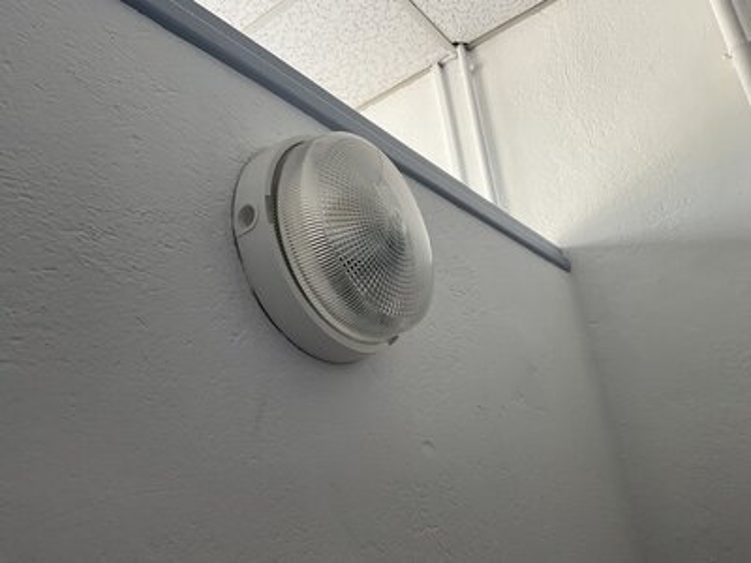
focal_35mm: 29
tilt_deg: +17.5
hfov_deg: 61.7
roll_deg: +7.0
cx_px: 376
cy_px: 282
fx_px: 629
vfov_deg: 48.2
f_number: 1.8
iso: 40
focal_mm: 3
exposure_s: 1/122
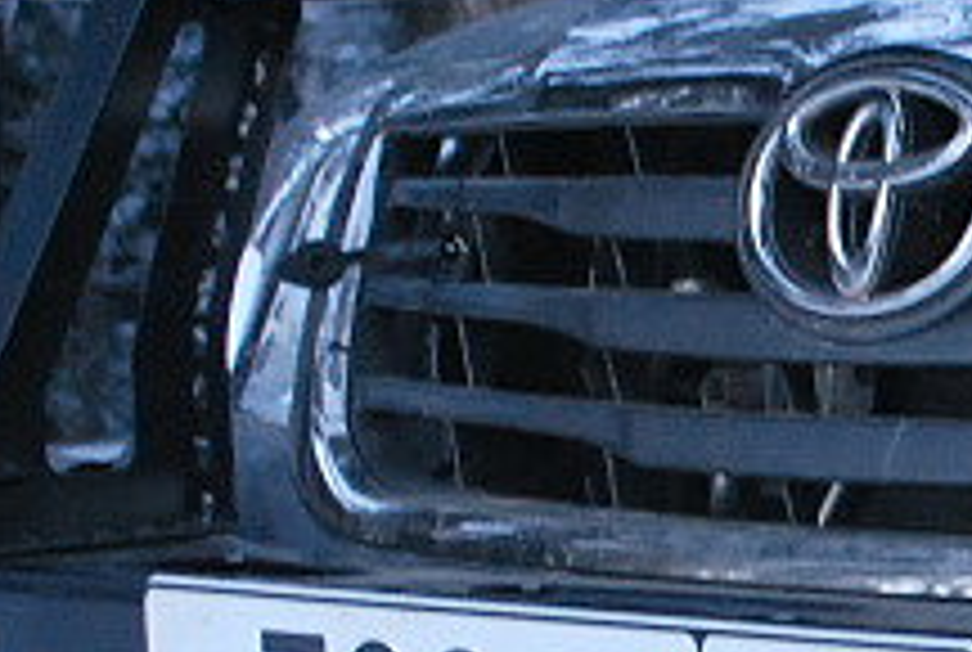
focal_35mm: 175
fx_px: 4735
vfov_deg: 7.9
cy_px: 605
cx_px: 1521
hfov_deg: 11.2
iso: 1000
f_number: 4.5
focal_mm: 26
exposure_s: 1/30
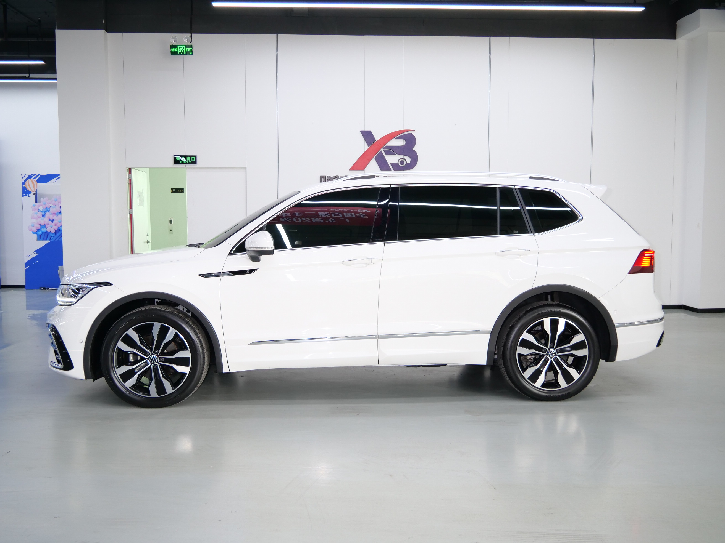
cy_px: 272
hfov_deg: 60.0
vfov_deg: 46.8
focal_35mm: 30
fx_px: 628
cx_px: 362
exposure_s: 1/50
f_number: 3.7
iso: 800
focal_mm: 15
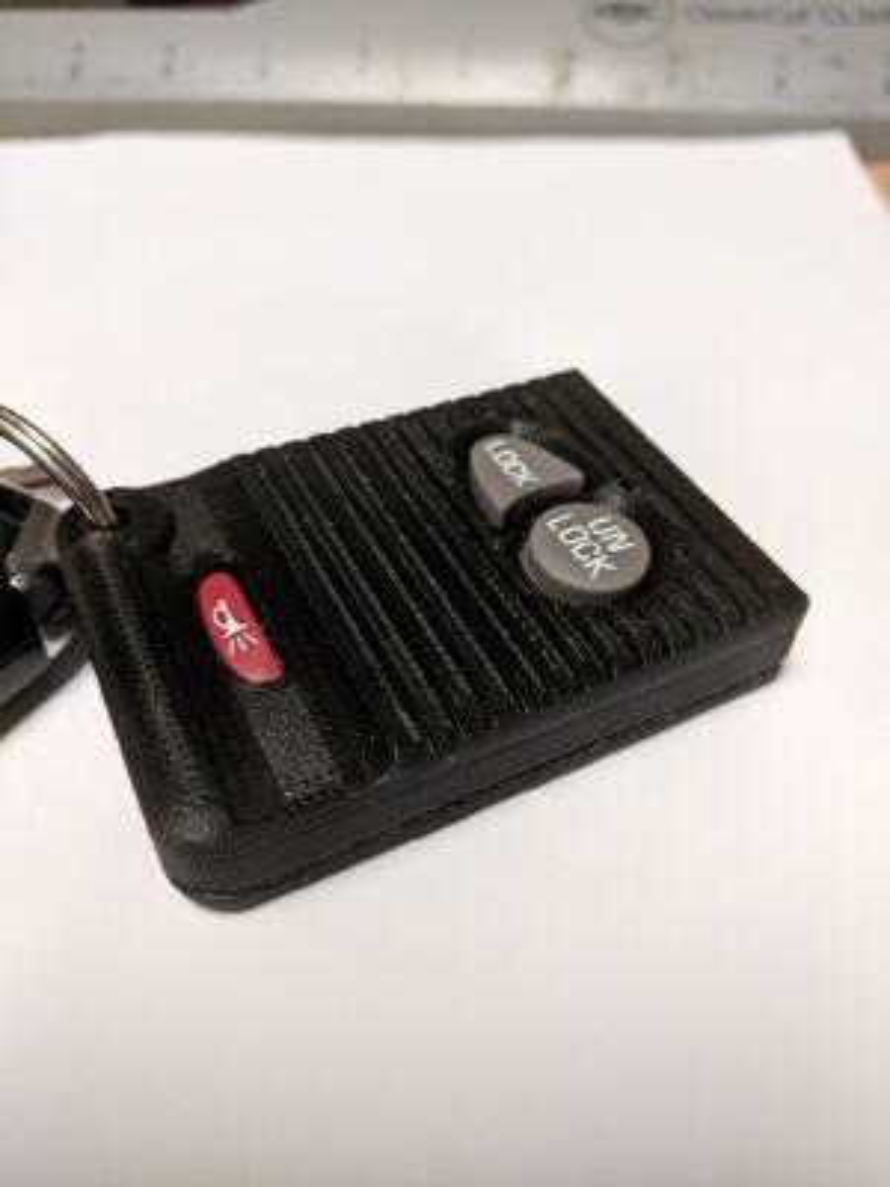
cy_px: 594
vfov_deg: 67.3
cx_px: 445
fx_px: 891
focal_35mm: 26
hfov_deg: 53.1
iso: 297
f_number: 2
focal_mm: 4.67
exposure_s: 1/60
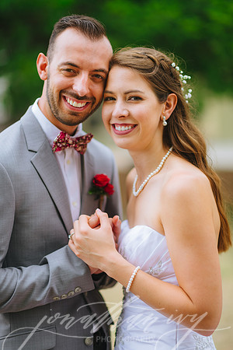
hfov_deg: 16.1
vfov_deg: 23.9
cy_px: 175
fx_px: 825
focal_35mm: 85
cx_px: 116
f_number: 1.6
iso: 80
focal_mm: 85
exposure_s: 1/800
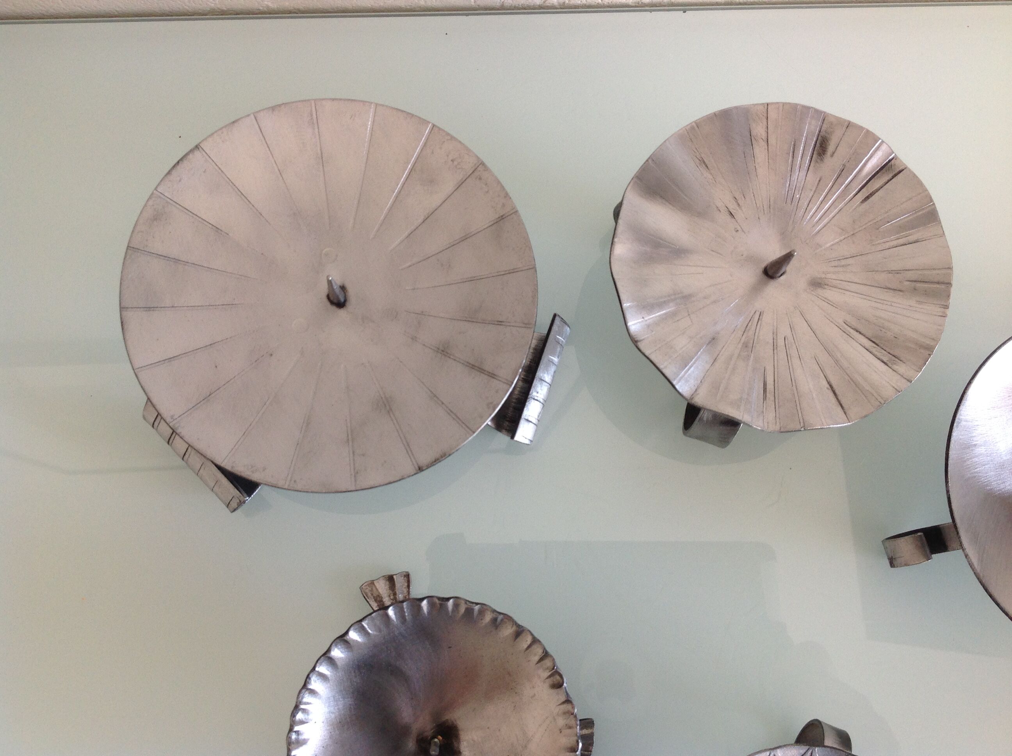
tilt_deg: -79.1
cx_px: 506
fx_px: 1022
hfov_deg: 52.7
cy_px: 378
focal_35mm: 35
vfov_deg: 40.6
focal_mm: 4.28
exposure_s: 1/60
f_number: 2.4
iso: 64
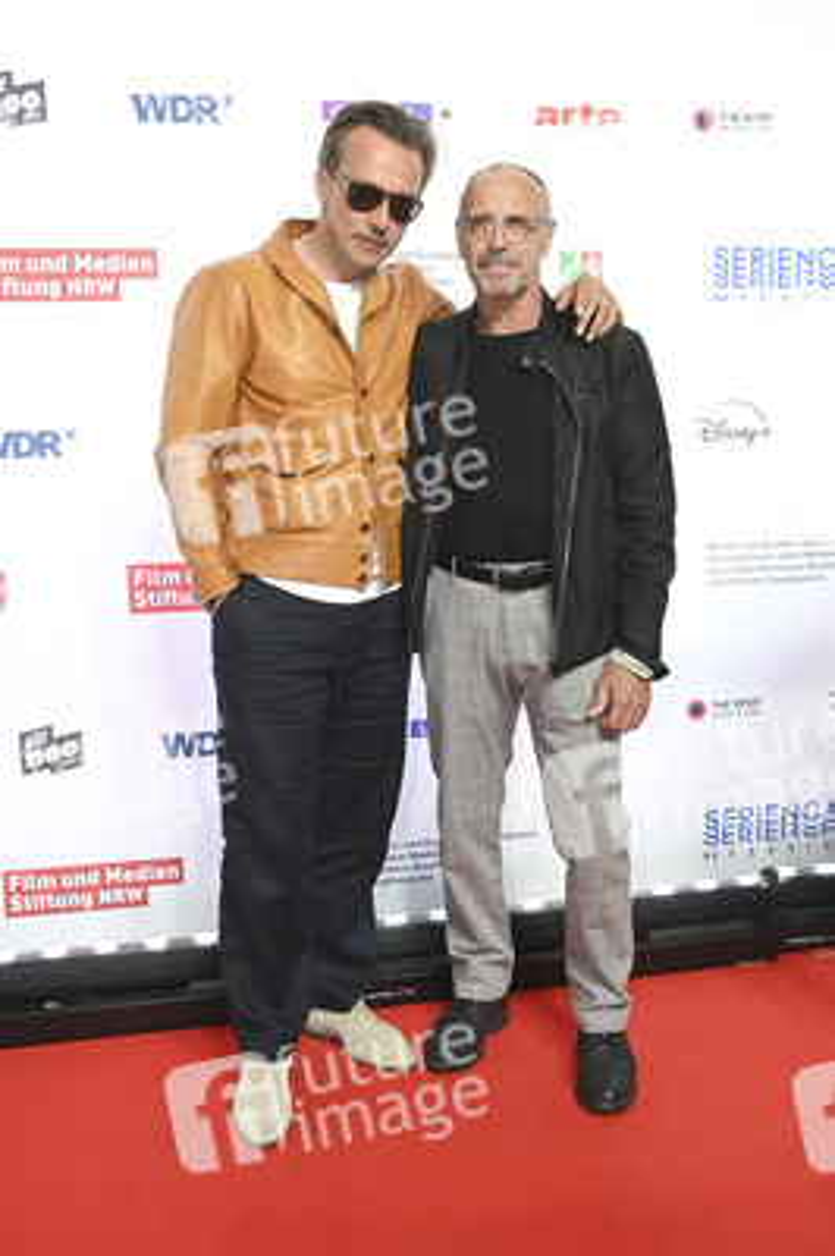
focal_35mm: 35
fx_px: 1220
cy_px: 628
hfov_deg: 37.8
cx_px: 418
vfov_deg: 54.5
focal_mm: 35
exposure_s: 1/160
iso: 1250
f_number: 4.5
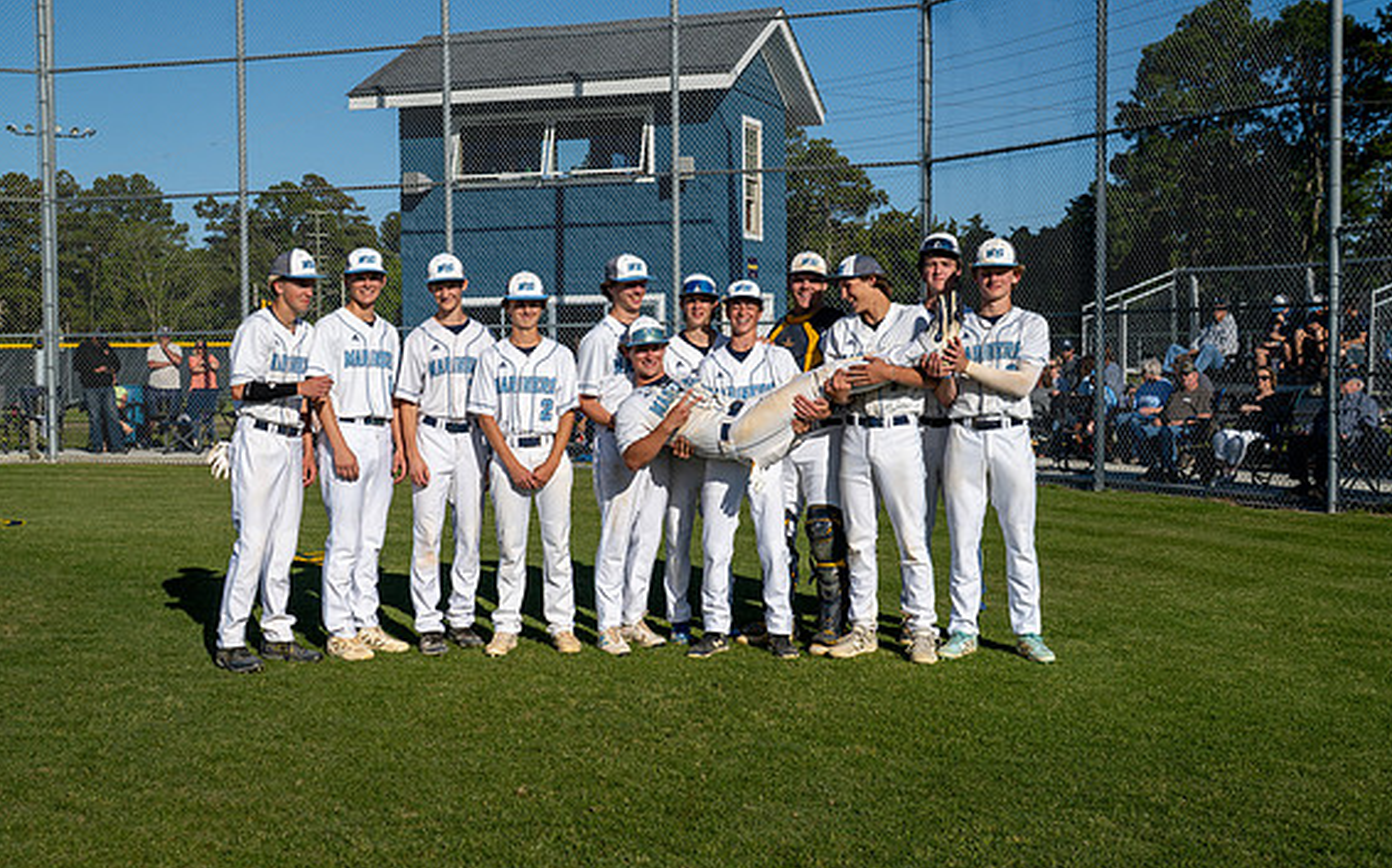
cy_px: 412
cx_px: 703
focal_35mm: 46
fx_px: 1744
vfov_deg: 27.9
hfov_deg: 43.5
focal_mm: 44
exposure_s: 1/500
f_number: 8
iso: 100
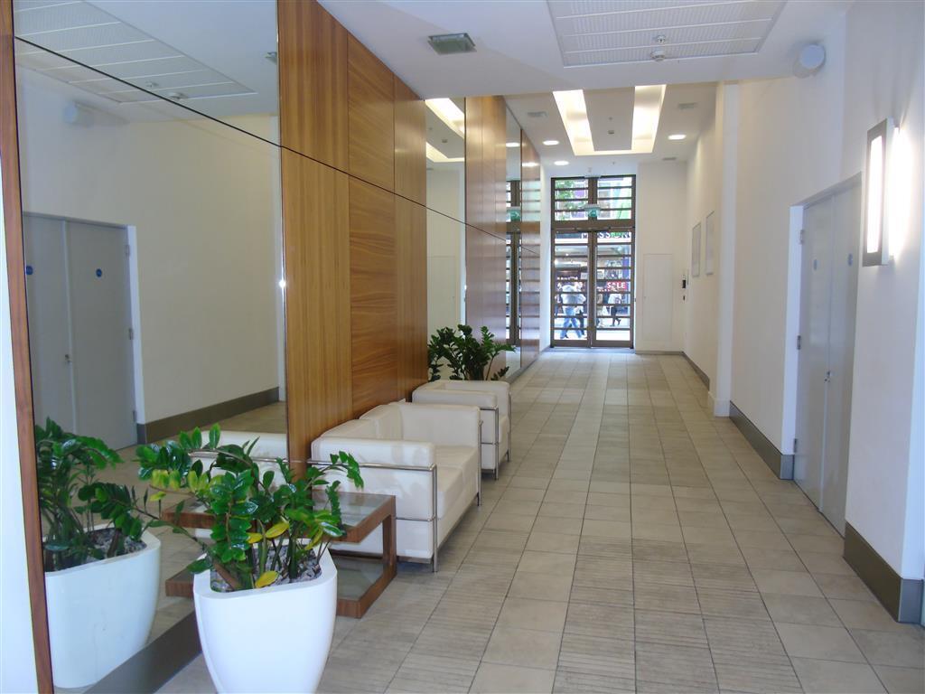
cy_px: 347
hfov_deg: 69.4
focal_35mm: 25
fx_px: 668
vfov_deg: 54.9
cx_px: 462
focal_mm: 4.4
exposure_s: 1/30
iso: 200
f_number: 3.4
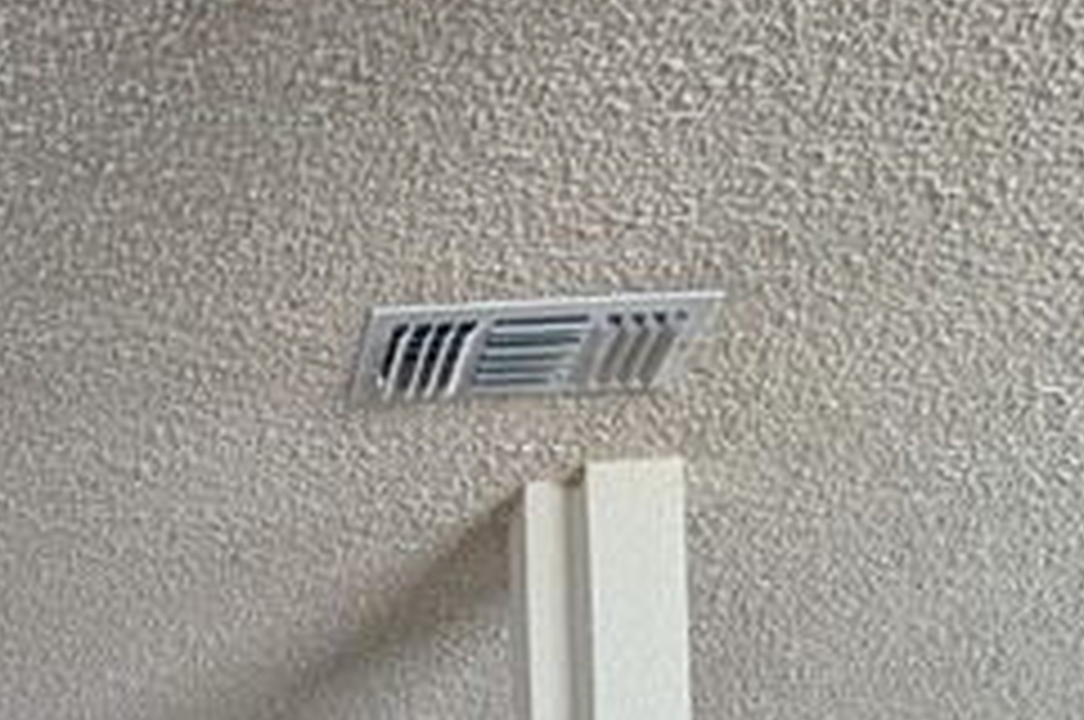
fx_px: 1594
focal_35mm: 53
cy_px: 1310
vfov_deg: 19.1
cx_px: 34
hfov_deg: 34.6
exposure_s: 1/24
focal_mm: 2.02
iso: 91
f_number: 1.7
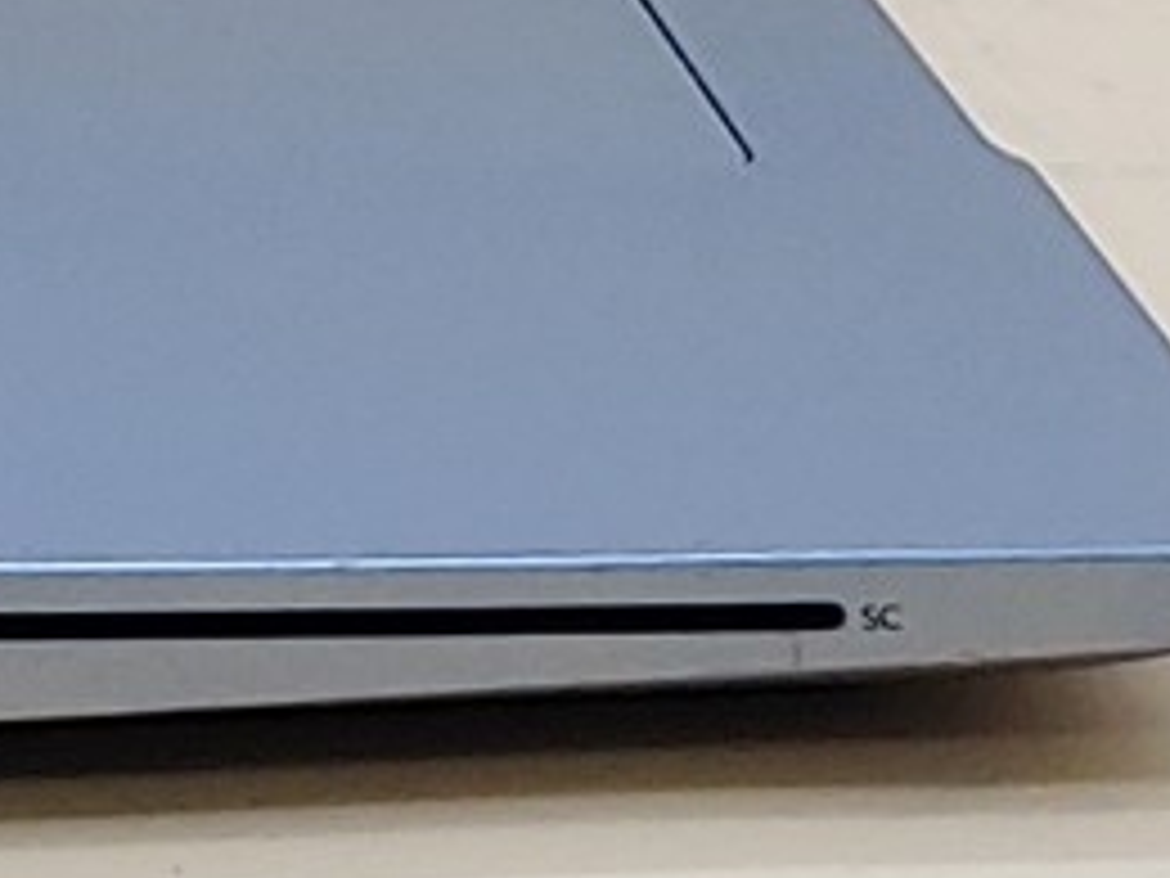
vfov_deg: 5.8
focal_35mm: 244
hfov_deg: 7.8
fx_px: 8247
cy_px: -1279
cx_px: -1040
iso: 50
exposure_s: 1/116
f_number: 1.8
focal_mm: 4.36
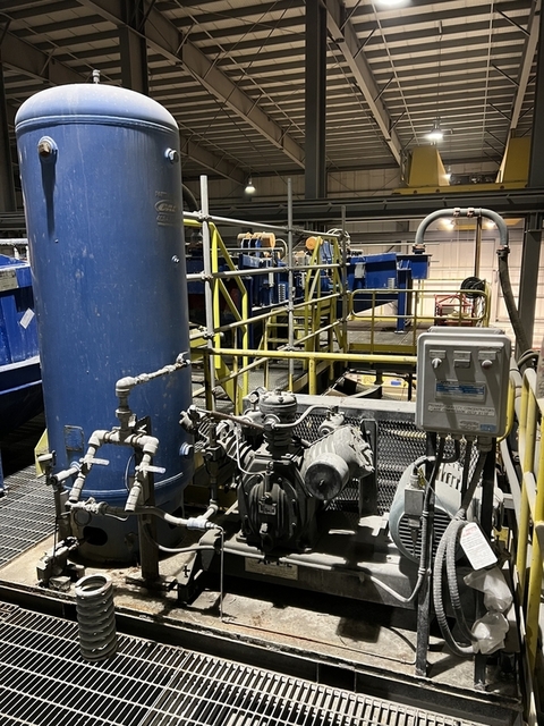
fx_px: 545
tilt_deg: -9.7
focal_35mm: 26
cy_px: 363
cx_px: 272
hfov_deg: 53.1
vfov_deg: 67.3
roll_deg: +0.5
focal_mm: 5.7
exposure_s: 1/40
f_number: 1.5
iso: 400
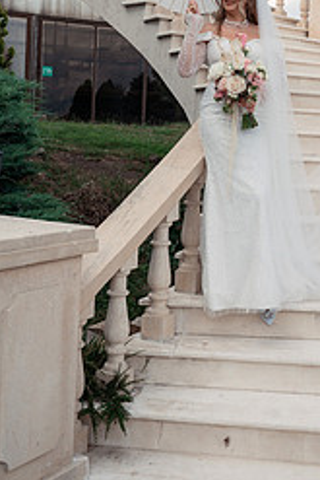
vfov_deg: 38.2
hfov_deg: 26.1
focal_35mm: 51
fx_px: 679
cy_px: 140
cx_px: 255
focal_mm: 28
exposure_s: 1/500
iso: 160
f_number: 4.5
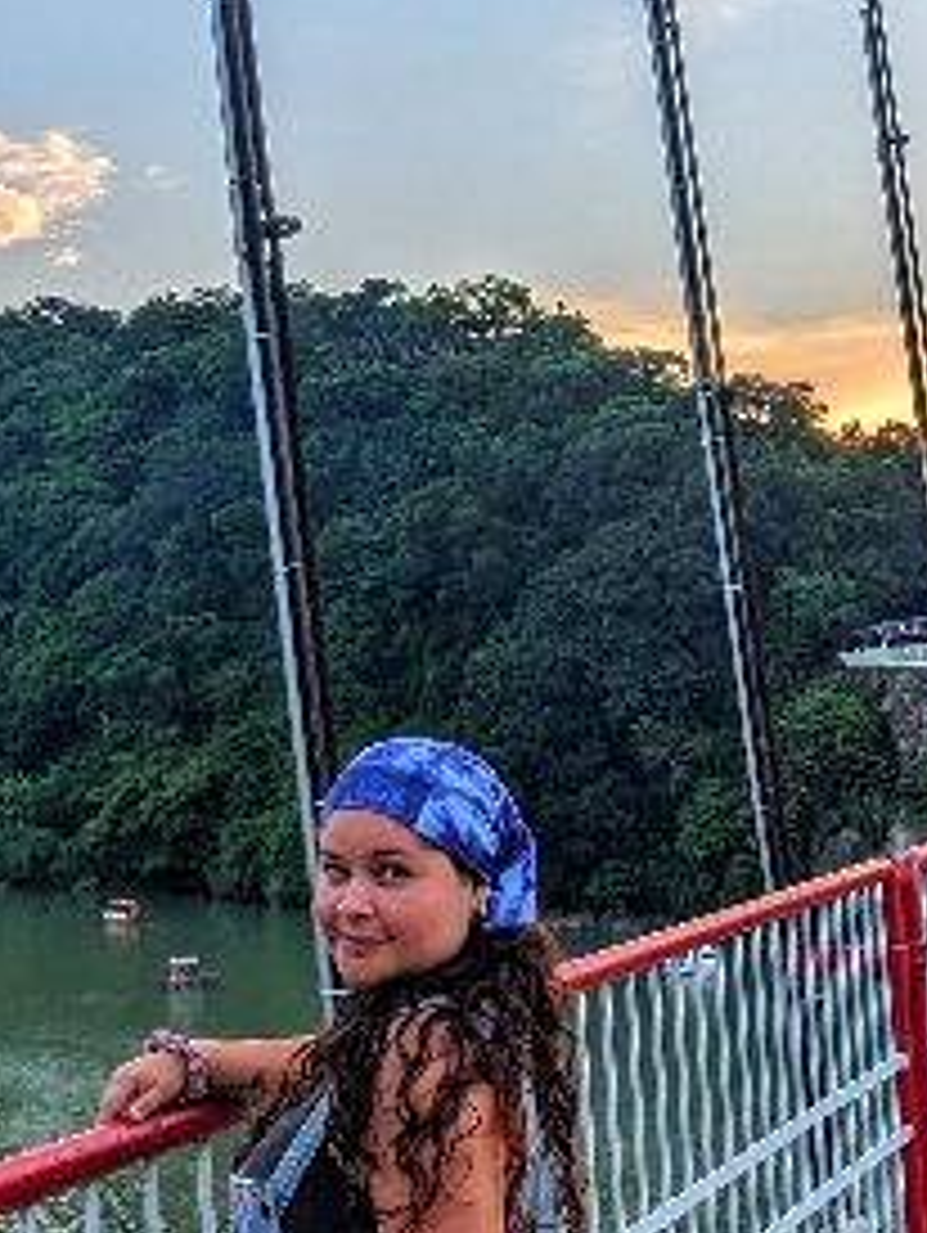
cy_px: 630
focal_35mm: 56
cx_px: 441
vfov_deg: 34.3
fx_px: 1996
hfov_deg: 26.1
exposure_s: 1/134
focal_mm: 2.22
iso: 29
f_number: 2.2
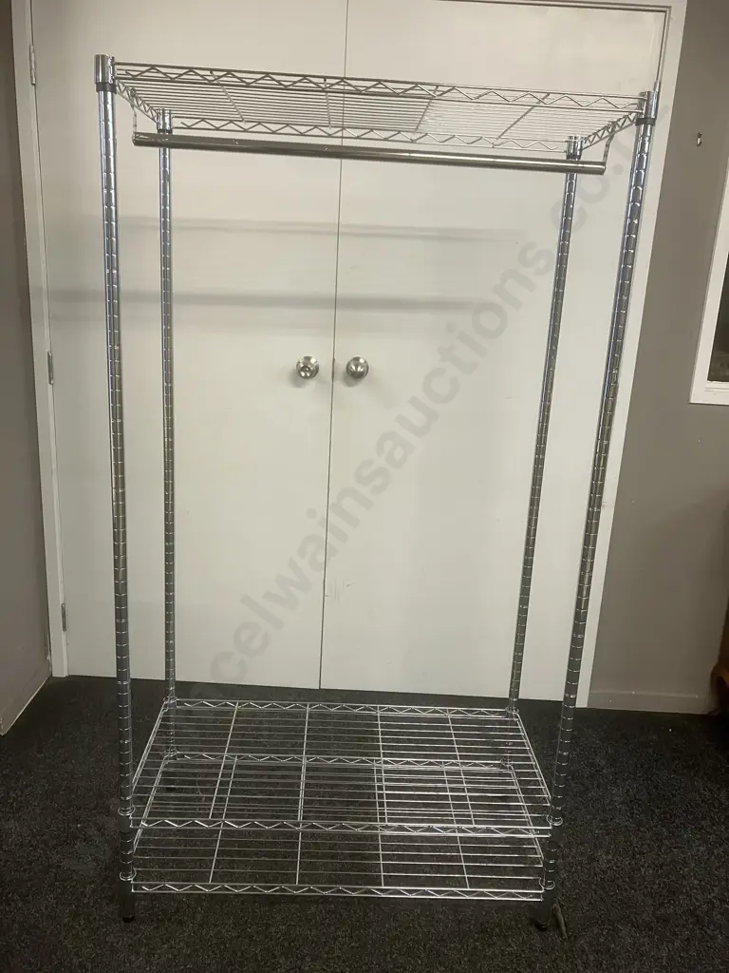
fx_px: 786
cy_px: 486
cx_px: 364
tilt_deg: -14.7
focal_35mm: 28
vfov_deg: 63.4
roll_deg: -3.3
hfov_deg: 49.7
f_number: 1.8
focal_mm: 3.99
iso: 100
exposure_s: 1/50
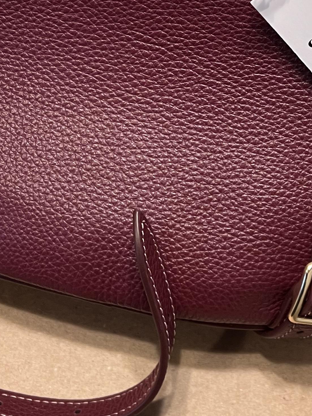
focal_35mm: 71
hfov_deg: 20.6
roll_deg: -8.4
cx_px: 210
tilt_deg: -40.9
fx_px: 854
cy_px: 12
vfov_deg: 26.1
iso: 125
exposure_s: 1/60
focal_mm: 5.7
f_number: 1.5
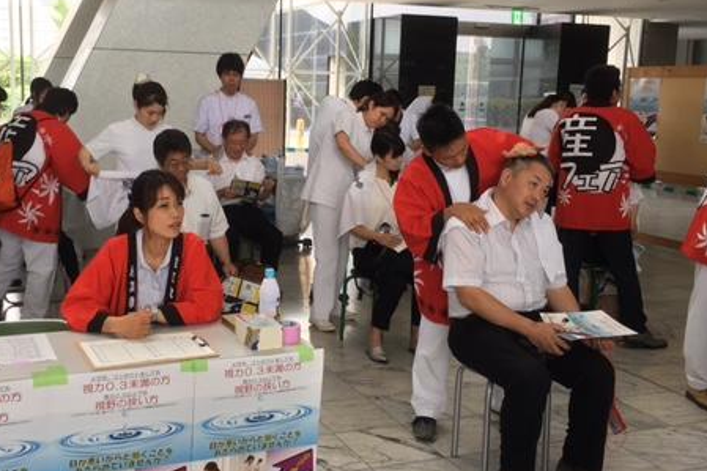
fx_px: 844
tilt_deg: -9.4
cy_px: 233
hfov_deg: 45.2
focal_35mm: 43
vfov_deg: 31.2
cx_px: 285
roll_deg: -0.7
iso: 25
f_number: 2.2
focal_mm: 4.2
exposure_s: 1/40
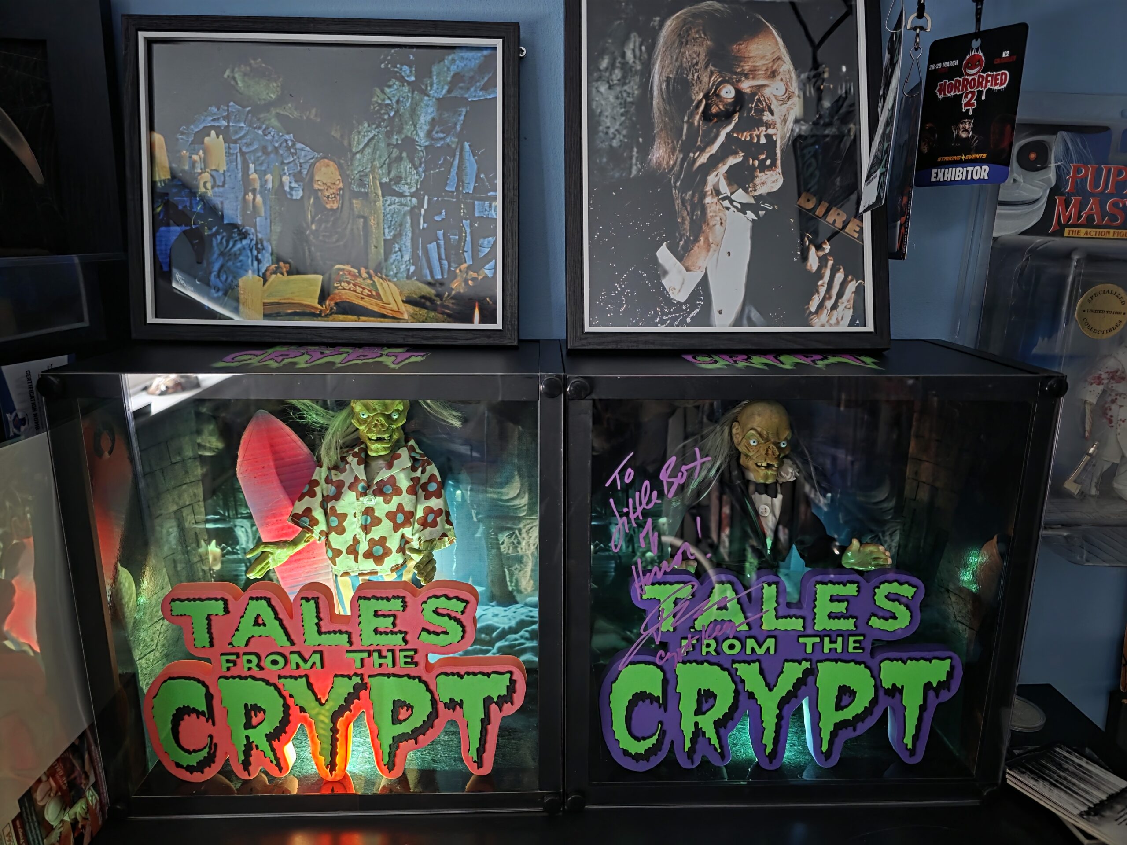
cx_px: 564
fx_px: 749
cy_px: 422
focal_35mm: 23
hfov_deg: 73.9
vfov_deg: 58.9
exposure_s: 1/20
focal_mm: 6.3
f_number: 1.7
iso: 1600
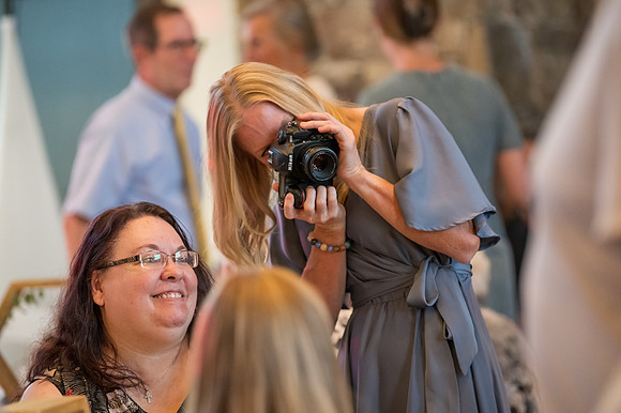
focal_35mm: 204
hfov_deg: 10.1
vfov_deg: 6.7
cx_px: 310
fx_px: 3517
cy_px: 206
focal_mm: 170
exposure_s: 1/250
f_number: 2.8
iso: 4000
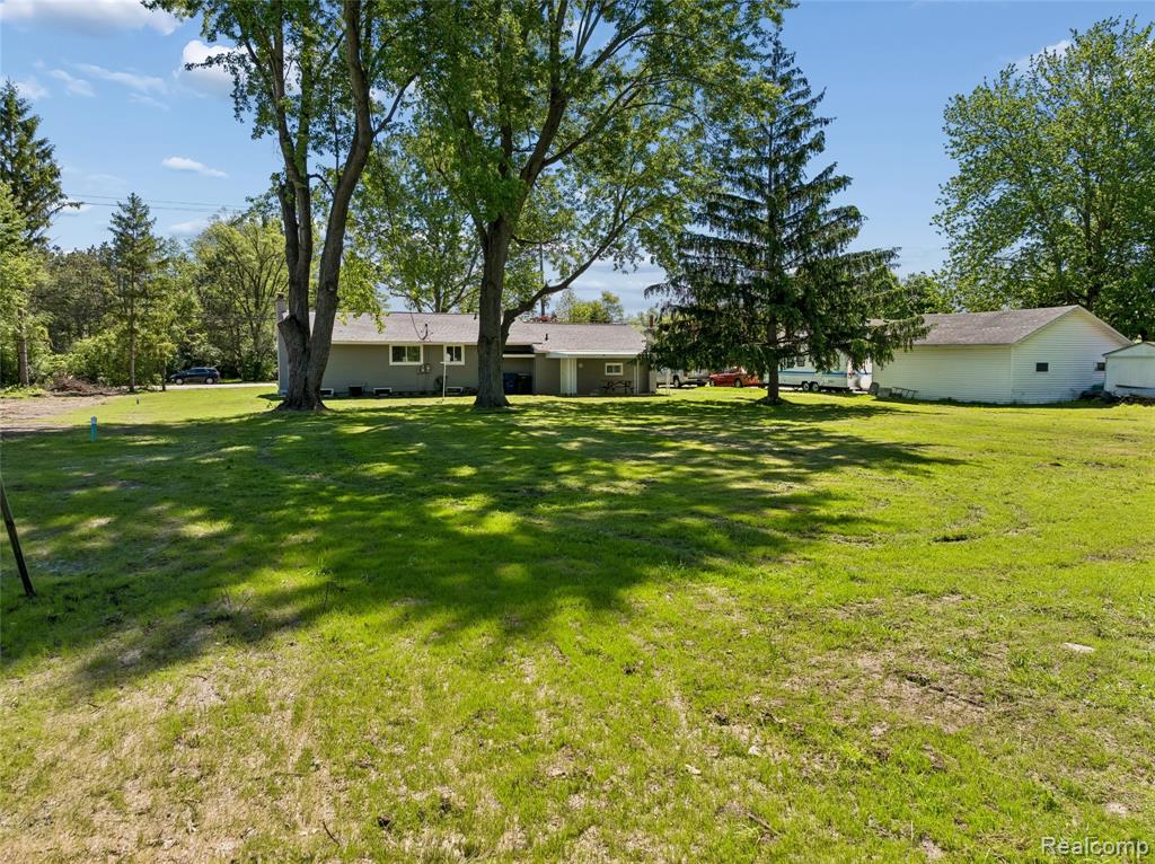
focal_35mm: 24
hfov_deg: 71.6
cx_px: 578
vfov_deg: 56.7
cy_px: 432
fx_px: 800
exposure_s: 1/1600
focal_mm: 12.3
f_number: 2.8
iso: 120
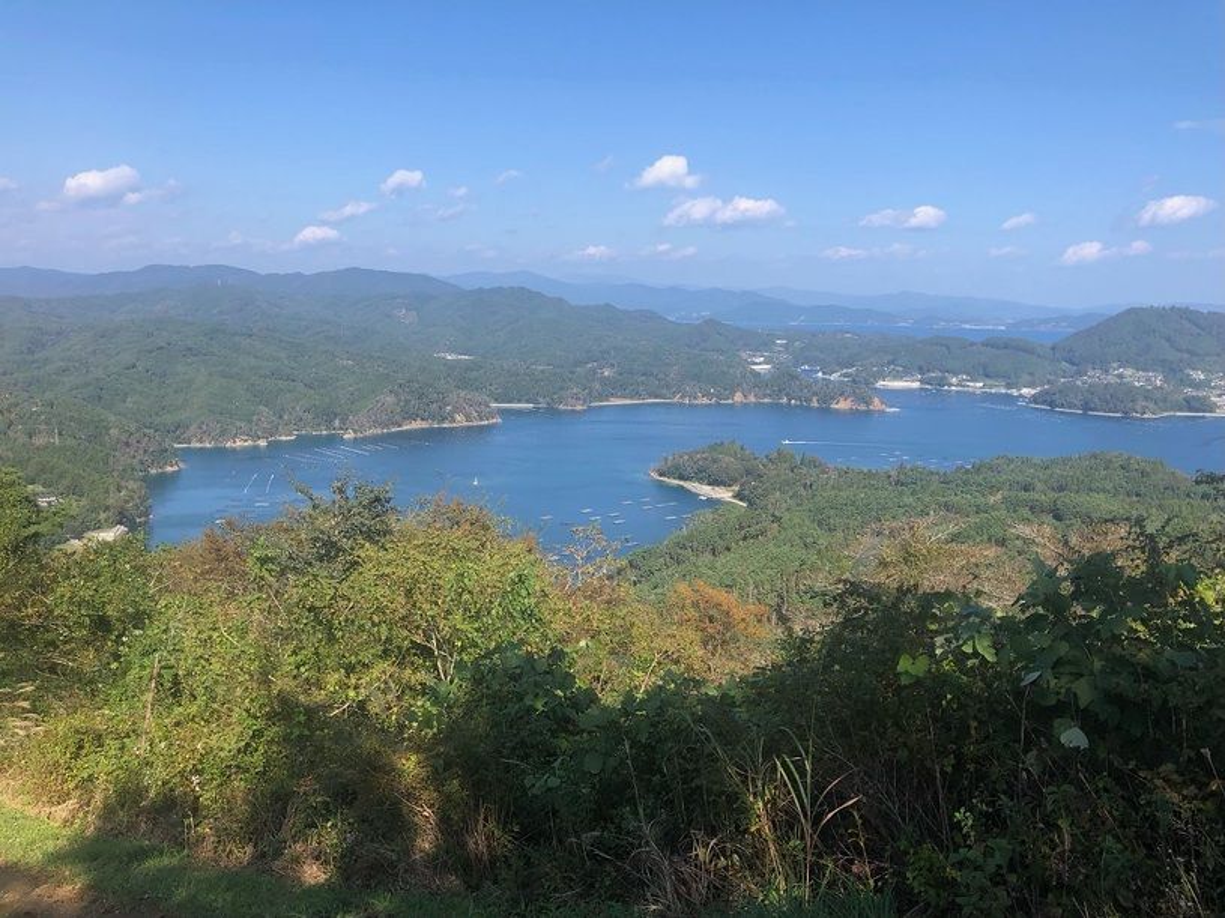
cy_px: 459
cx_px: 612
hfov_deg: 63.5
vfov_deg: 49.7
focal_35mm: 28
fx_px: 991
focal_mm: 3.99
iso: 20
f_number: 1.8
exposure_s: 1/1453
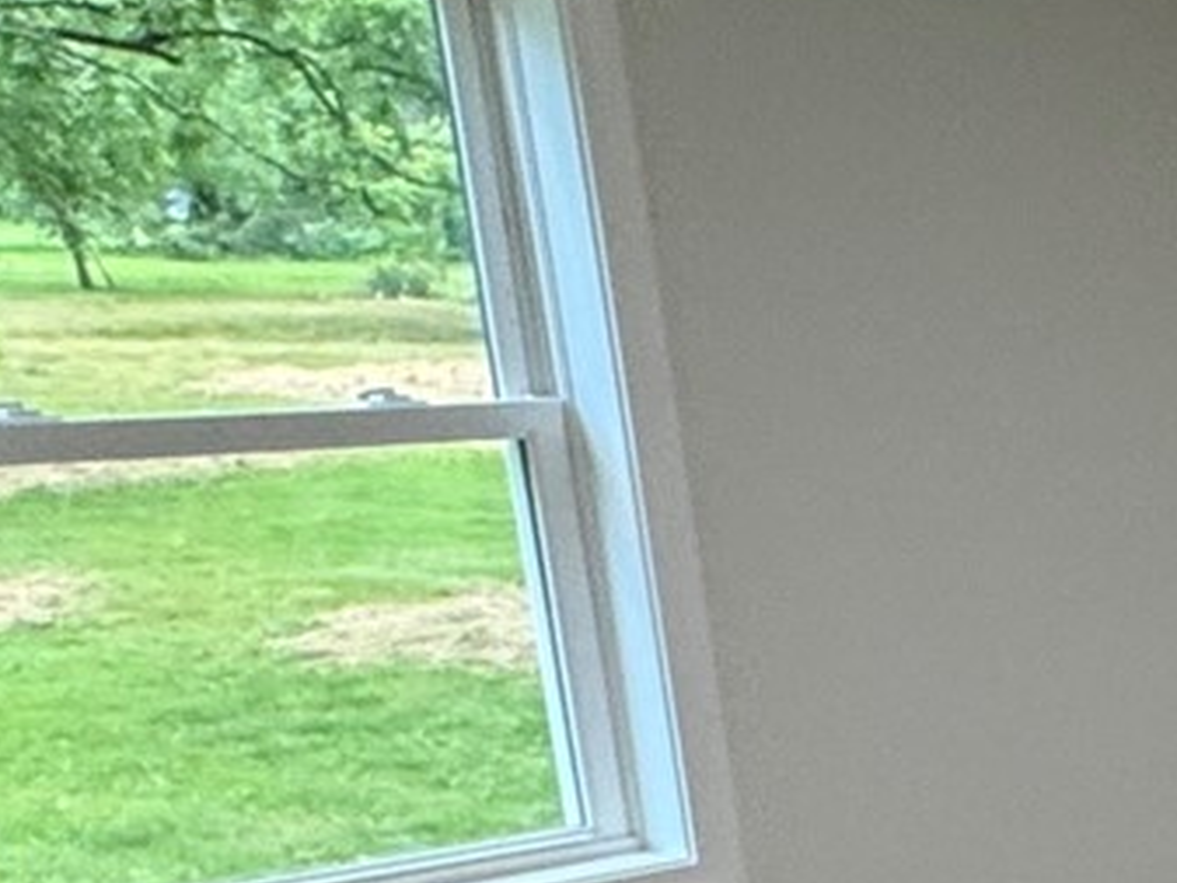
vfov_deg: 16.5
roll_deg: -0.3
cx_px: 2270
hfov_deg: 17.4
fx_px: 2891
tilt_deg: -18.3
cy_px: 1120
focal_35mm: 85
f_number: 2.2
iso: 160
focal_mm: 2.22
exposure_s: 1/120
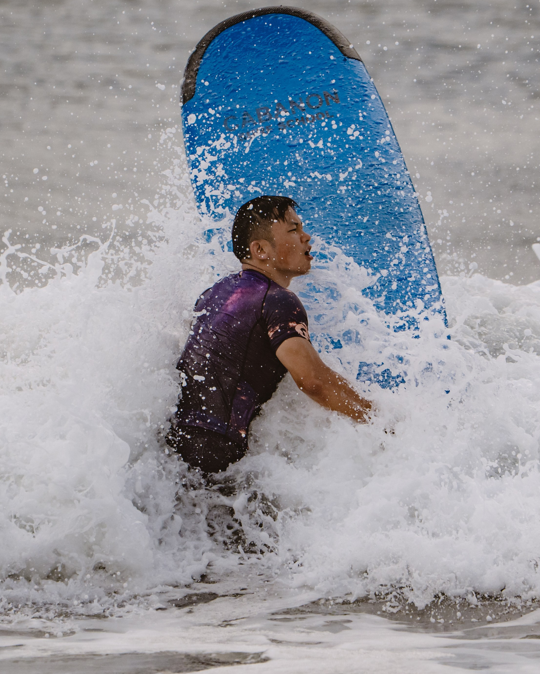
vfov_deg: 1.6
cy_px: 312
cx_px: 221
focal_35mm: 1210
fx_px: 24170
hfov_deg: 1.3
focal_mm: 594
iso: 800
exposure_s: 1/5000
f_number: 6.3
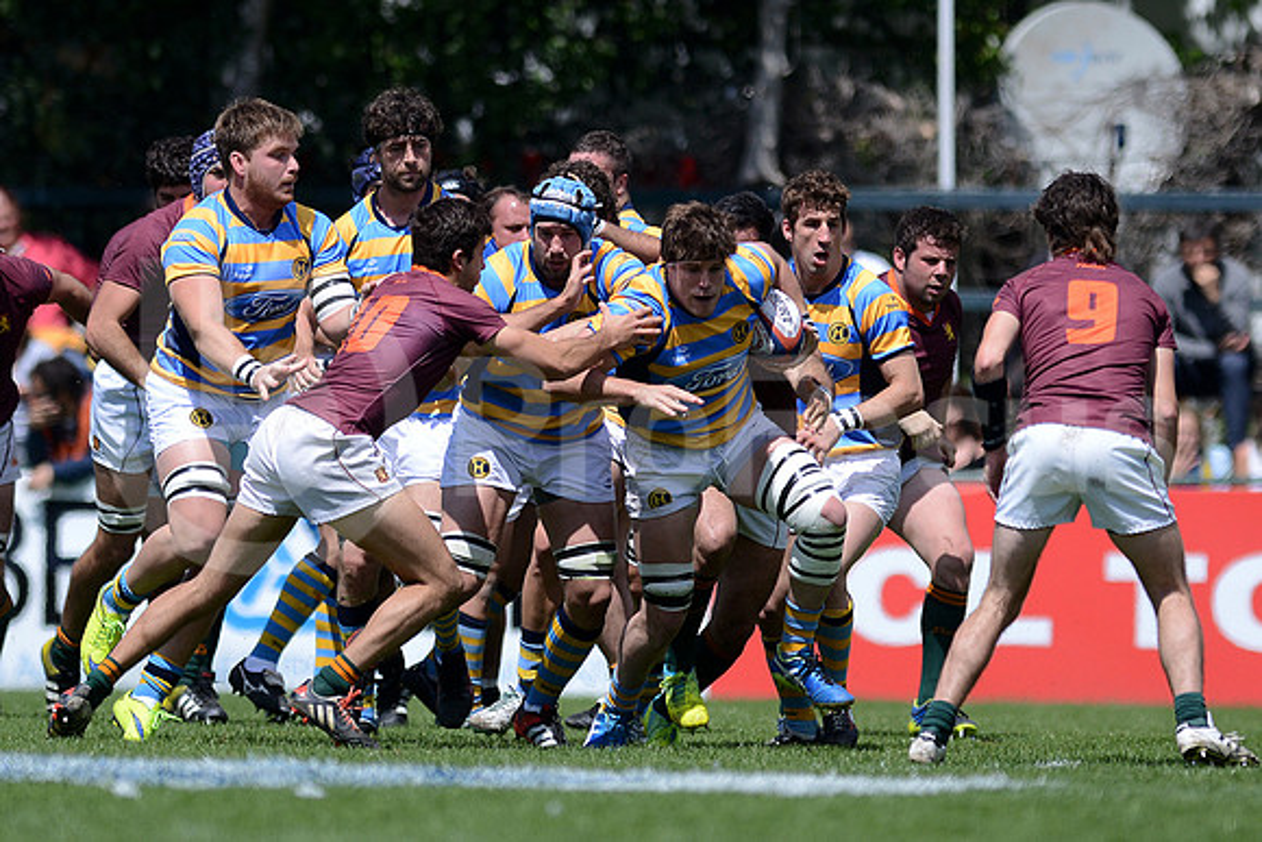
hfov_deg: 4.9
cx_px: 631
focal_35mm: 420
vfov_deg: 3.3
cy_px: 421
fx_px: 14726
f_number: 4
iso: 400
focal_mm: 420
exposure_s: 1/4000
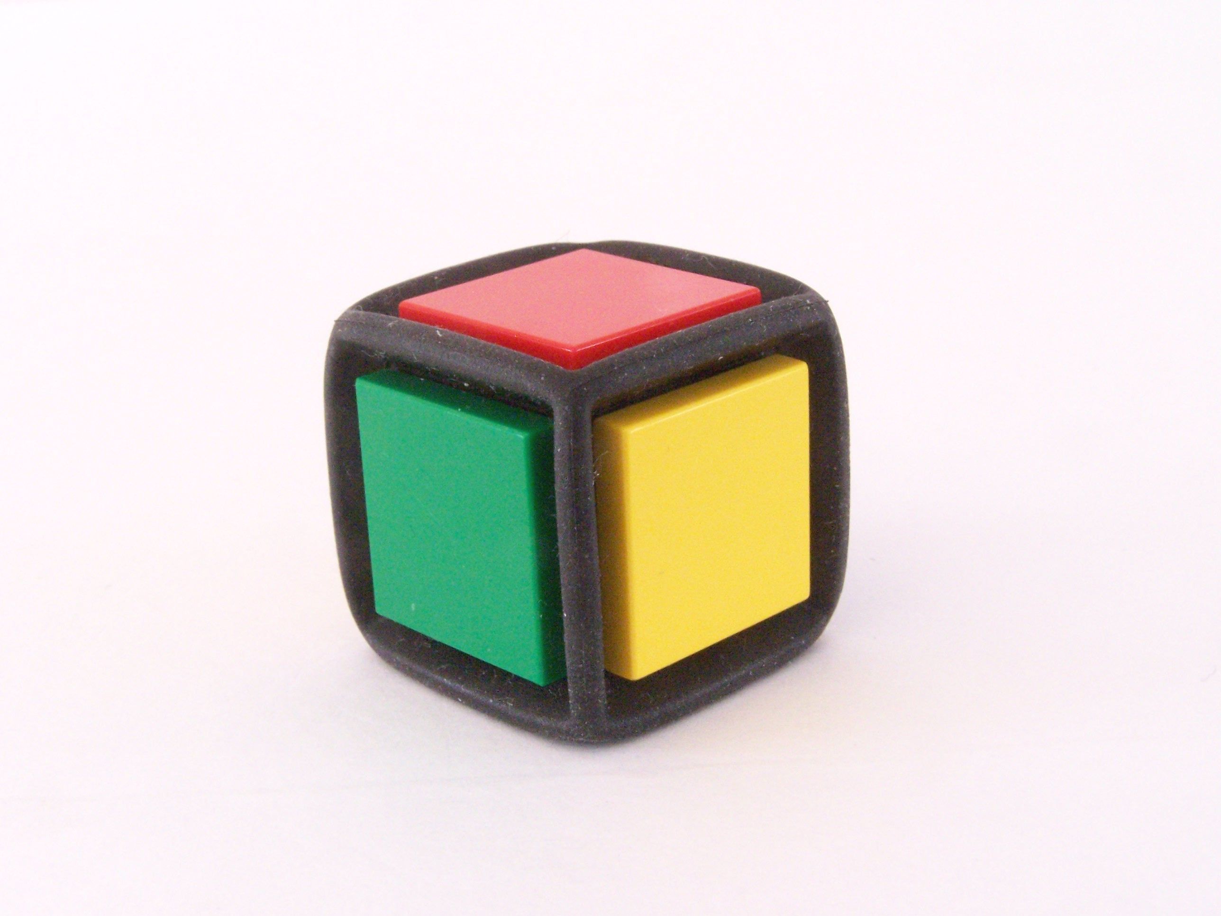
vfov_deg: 24.8
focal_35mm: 59
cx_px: 610
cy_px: 458
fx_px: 2081
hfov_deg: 32.7
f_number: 8
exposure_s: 1/4
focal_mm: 9.8
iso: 400
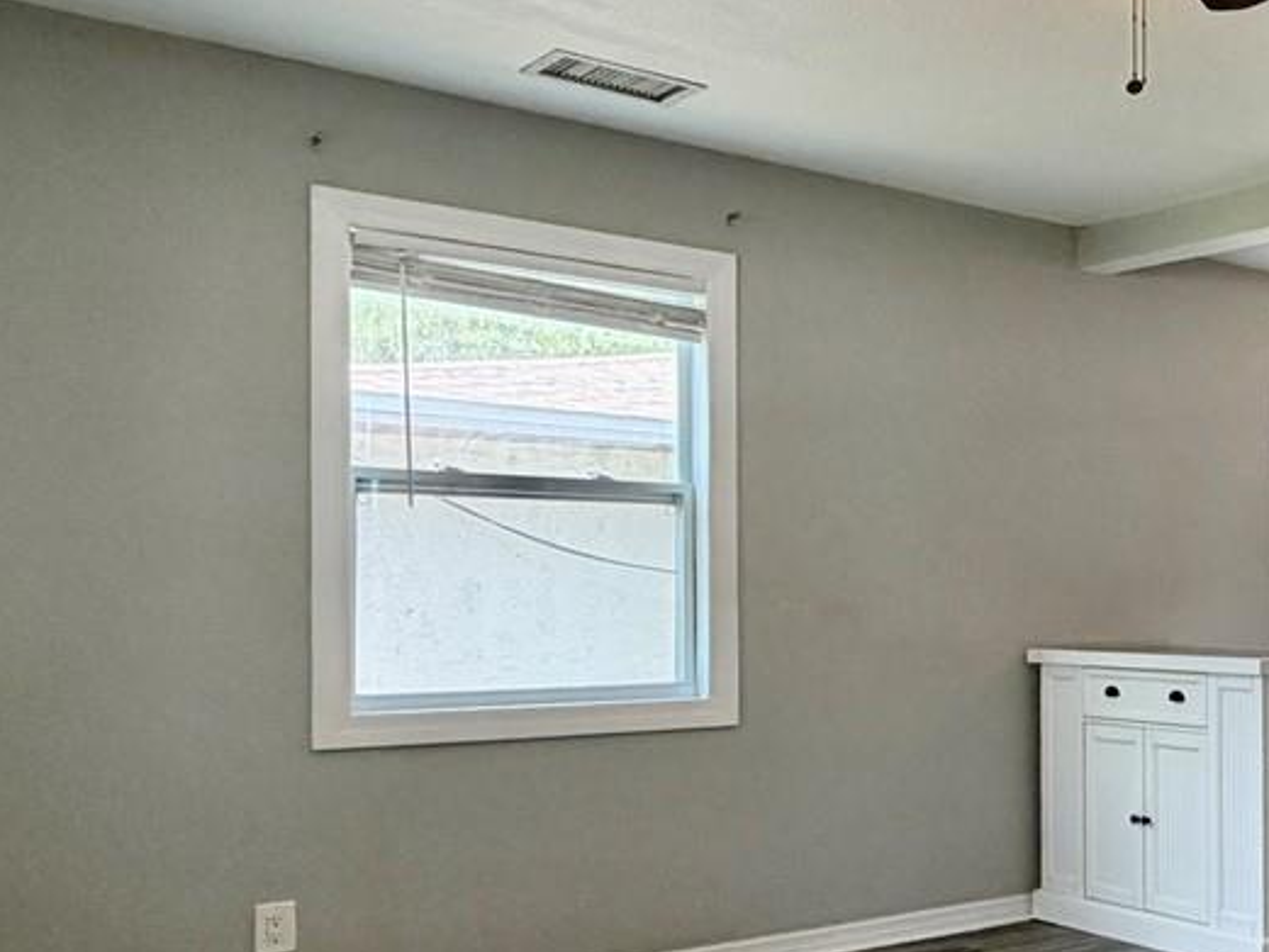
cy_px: 597
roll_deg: -0.7
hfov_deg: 35.7
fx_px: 1577
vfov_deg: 33.4
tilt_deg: +0.1
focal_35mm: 43
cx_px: 1471
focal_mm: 2.22
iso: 200
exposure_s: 1/120
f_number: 2.2
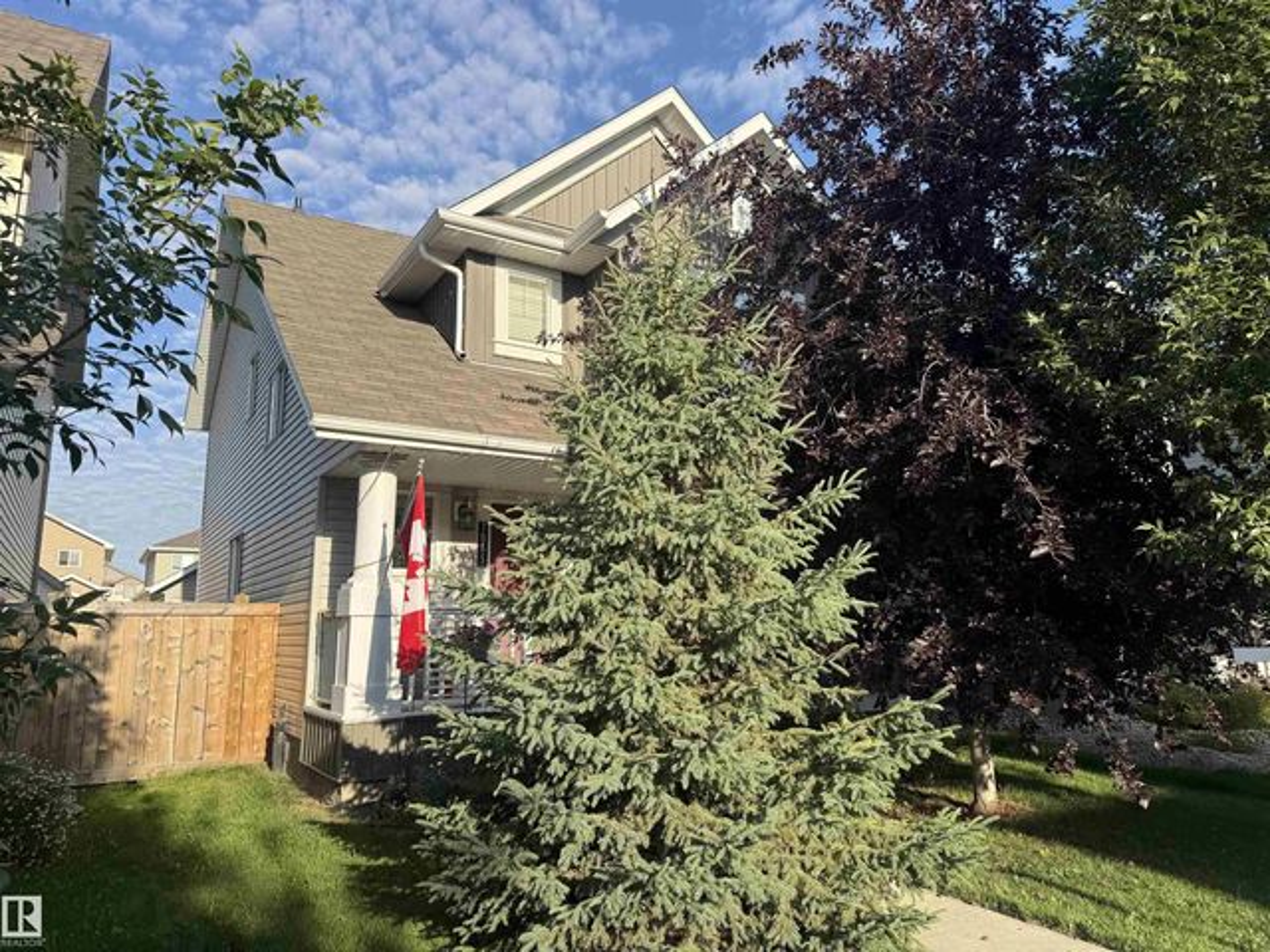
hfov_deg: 71.6
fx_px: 881
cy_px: 476
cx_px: 635
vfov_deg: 56.8
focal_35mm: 24
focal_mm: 6.76
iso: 80
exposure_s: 1/2370
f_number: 1.78
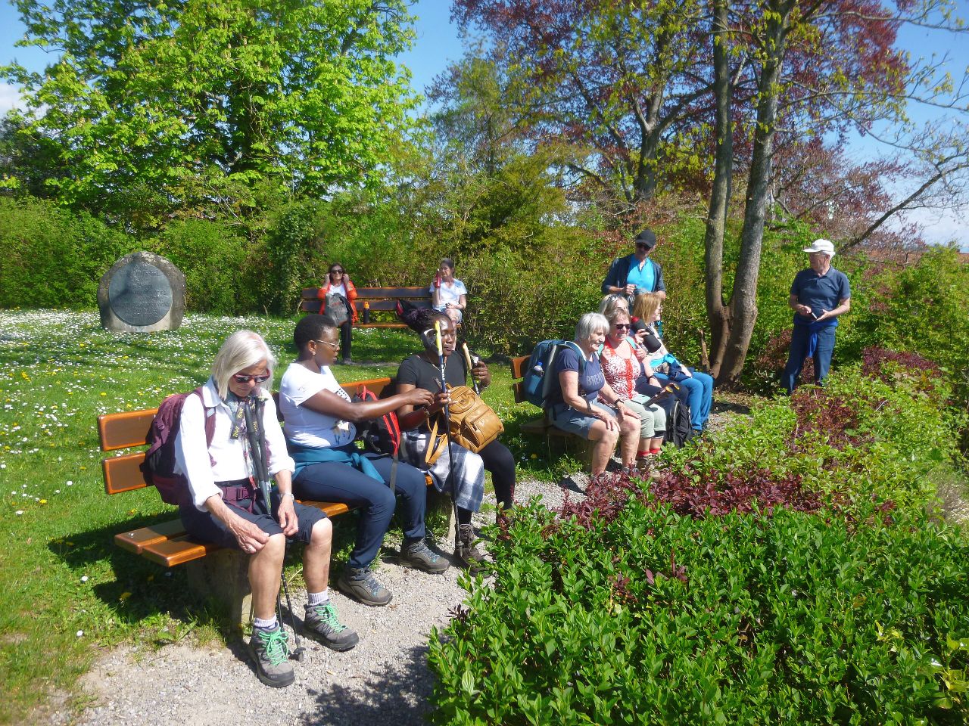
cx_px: 484
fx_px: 700
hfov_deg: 69.4
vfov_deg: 54.9
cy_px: 363
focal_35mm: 25
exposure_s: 1/640
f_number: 3.1
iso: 100
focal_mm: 4.5
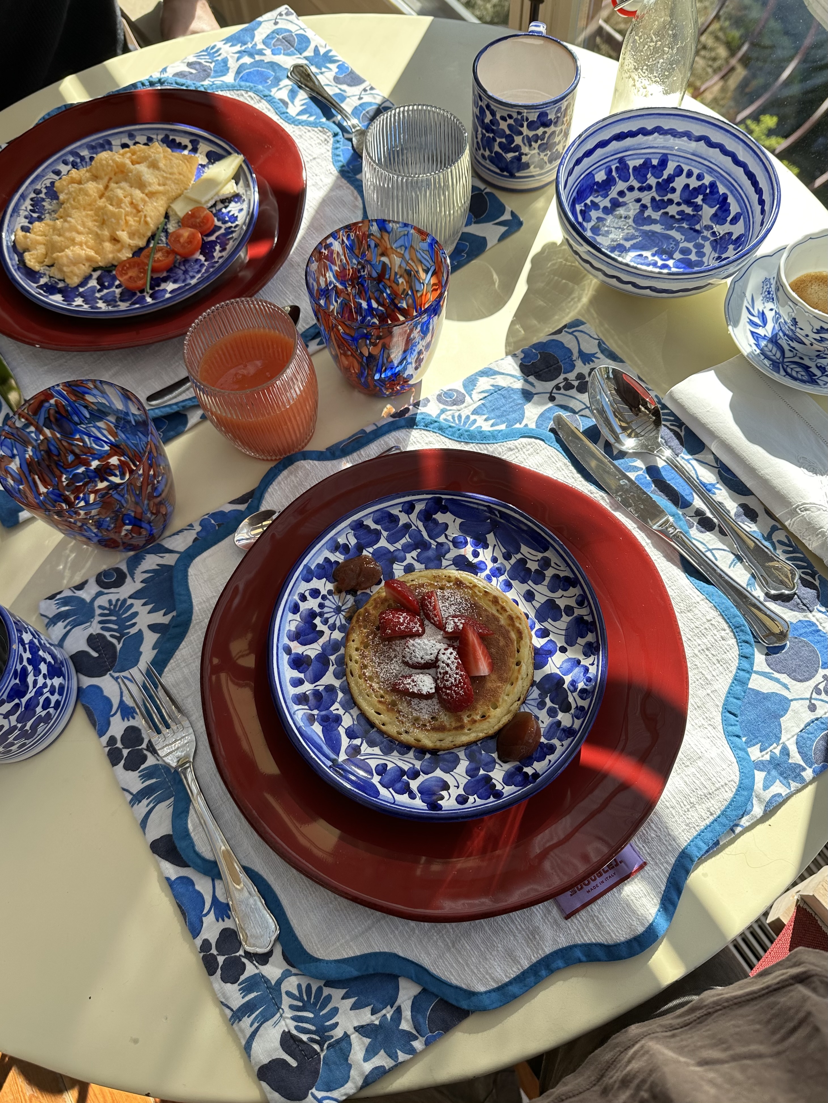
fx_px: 765
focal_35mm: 24
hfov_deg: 56.8
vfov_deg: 71.6
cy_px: 552
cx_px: 414
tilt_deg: -64.9
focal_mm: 6.86
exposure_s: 1/894
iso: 80
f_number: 1.78
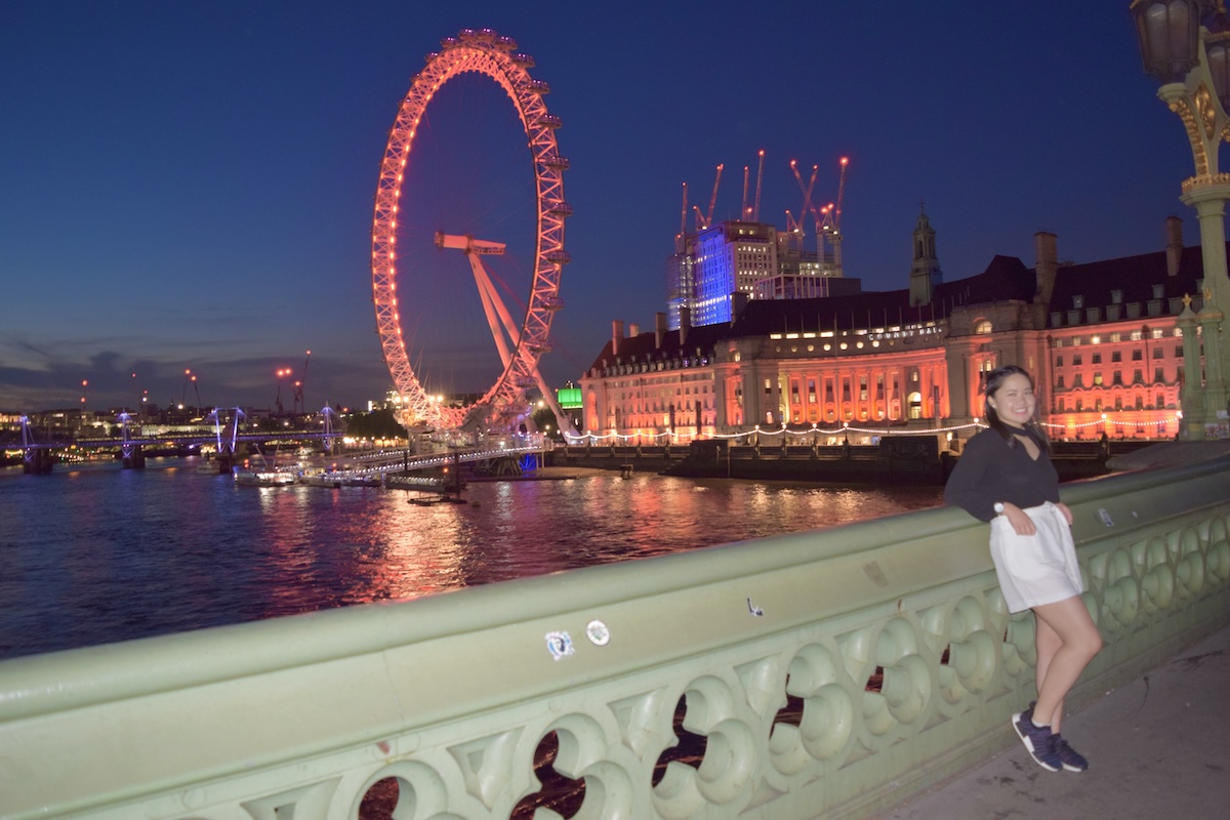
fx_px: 922
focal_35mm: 27
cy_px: 410
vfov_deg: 47.9
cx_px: 615
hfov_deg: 67.4
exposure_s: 1/6
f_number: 3.5
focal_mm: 18
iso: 800
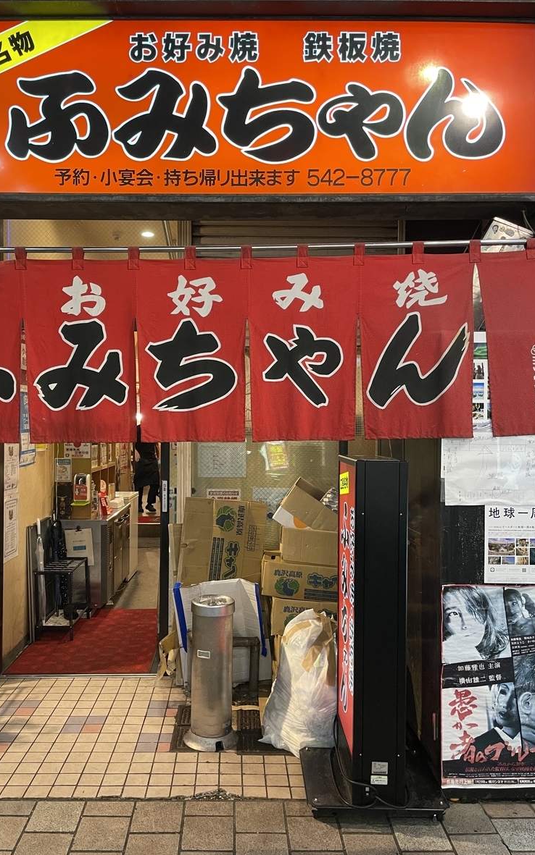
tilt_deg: +0.7
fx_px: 653
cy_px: 434
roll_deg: -0.5
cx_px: 226
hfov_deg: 44.4
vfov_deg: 66.5
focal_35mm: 28
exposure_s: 1/60
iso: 160
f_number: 1.6
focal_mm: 4.2
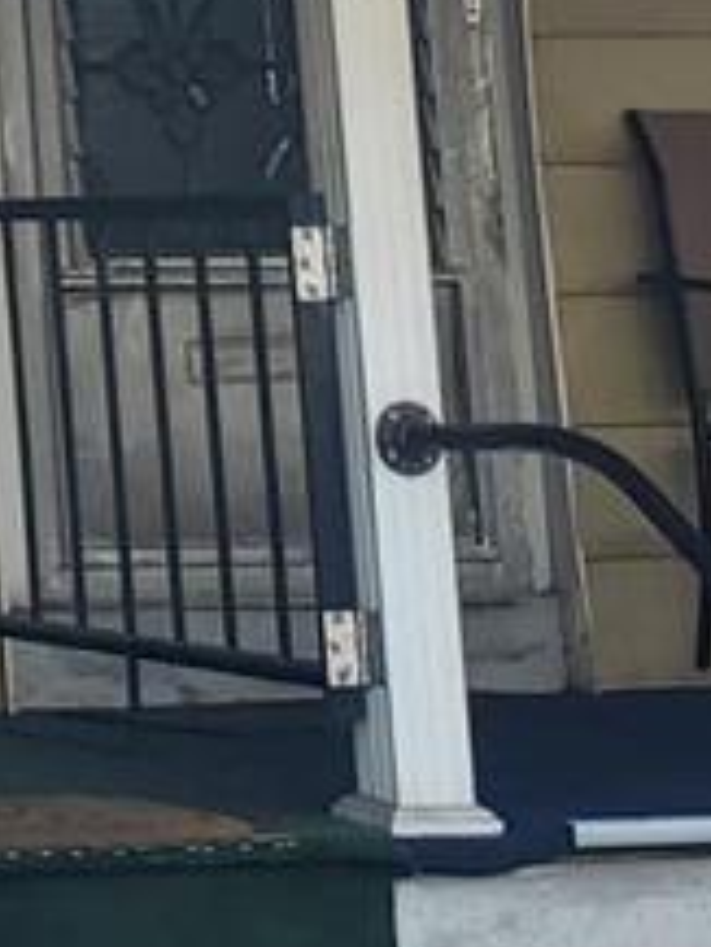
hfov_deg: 7.4
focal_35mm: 184
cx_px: -1143
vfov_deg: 10.0
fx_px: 5034
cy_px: -938
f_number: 2.4
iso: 50
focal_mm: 4.3
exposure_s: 1/403
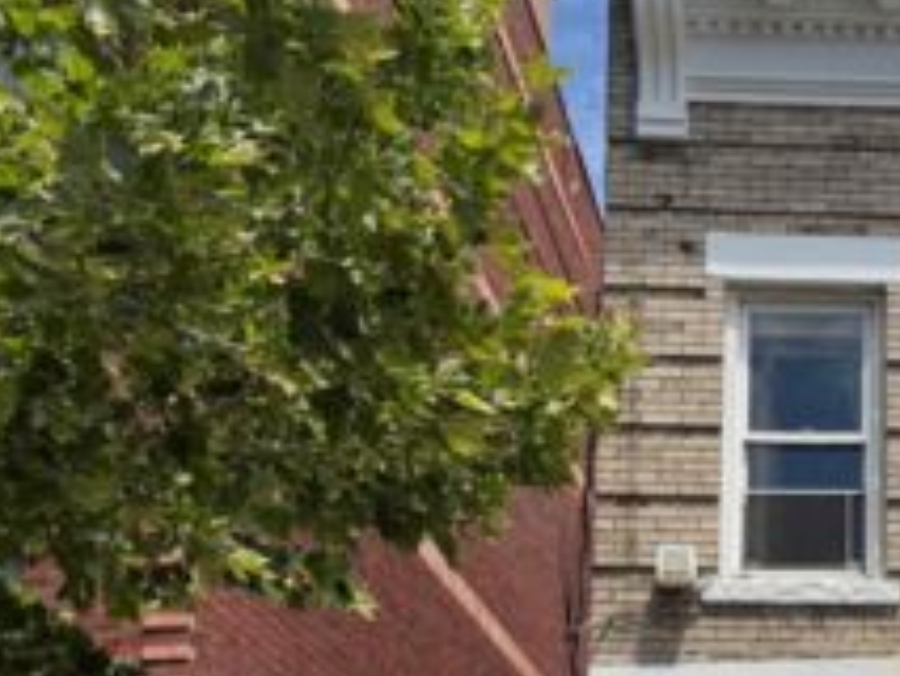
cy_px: 676
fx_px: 1873
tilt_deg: +13.2
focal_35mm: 72
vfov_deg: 19.8
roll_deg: +2.8
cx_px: 989
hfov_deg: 25.1
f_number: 1.78
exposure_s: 1/5348
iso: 80
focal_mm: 6.76
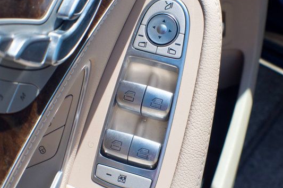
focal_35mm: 90
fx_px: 707
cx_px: 149
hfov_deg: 22.6
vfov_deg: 15.2
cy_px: 88
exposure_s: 1/400
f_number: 10
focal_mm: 50
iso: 500
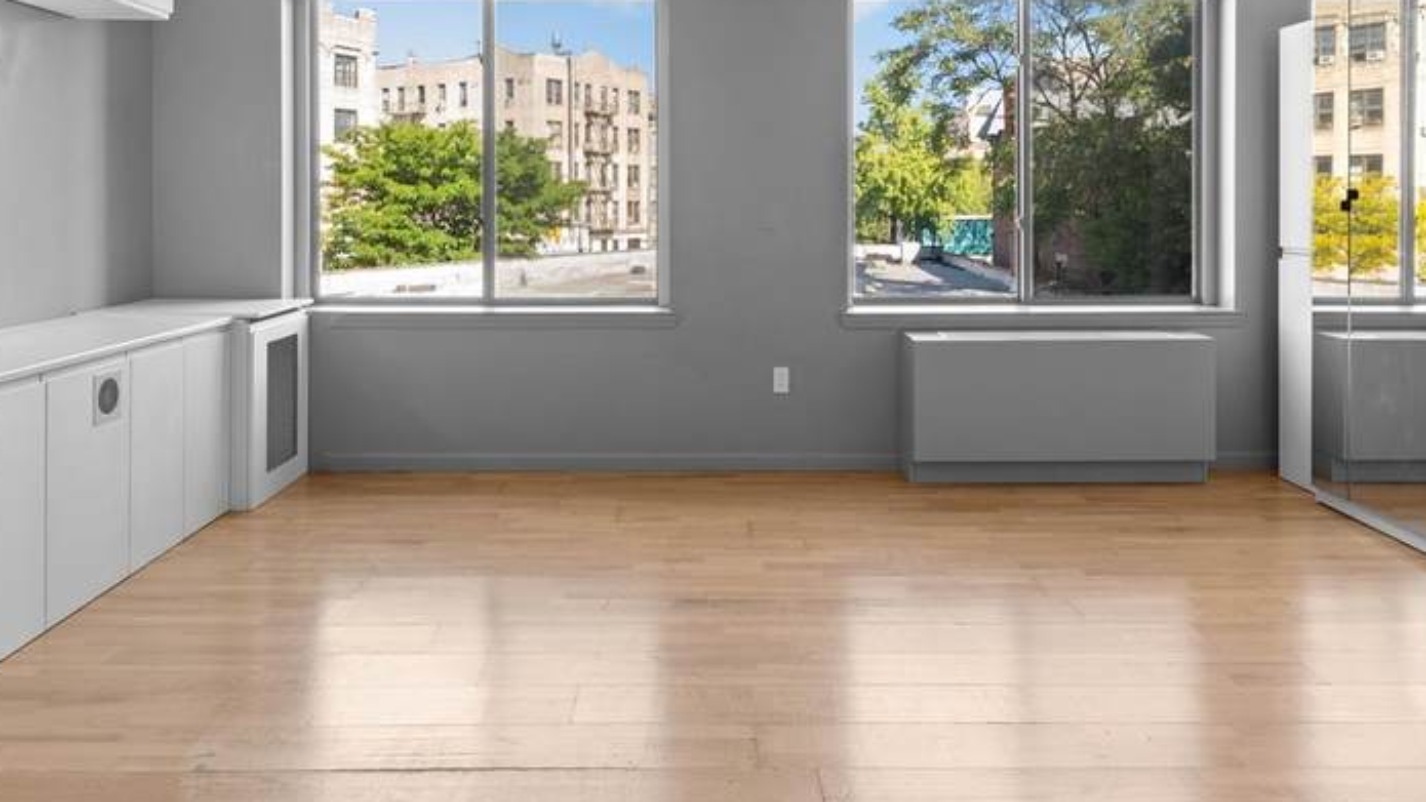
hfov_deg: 69.8
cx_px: 691
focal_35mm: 27
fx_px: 1021
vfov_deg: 41.7
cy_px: 208
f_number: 10
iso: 320
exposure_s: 1/4
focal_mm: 14
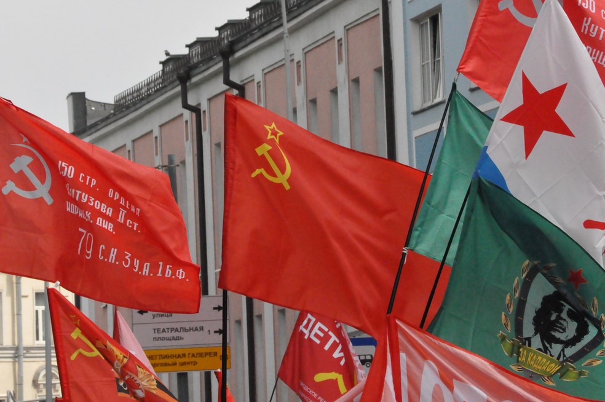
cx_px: 326
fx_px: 3845
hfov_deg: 9.0
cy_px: 171
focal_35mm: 229
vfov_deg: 6.0
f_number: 13
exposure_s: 1/4000
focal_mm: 130
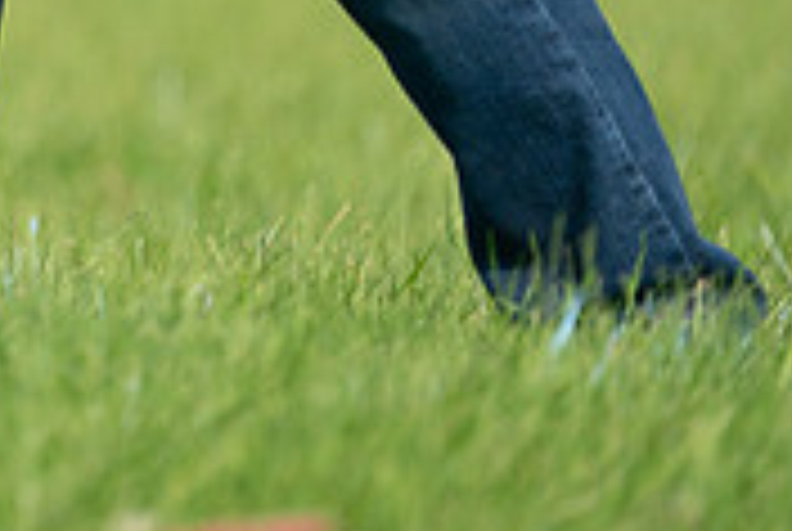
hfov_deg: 1.1
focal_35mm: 1877
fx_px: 41363
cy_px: -322
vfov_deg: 0.7
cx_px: -302
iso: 1000
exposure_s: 1/4000
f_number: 6.3
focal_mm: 571
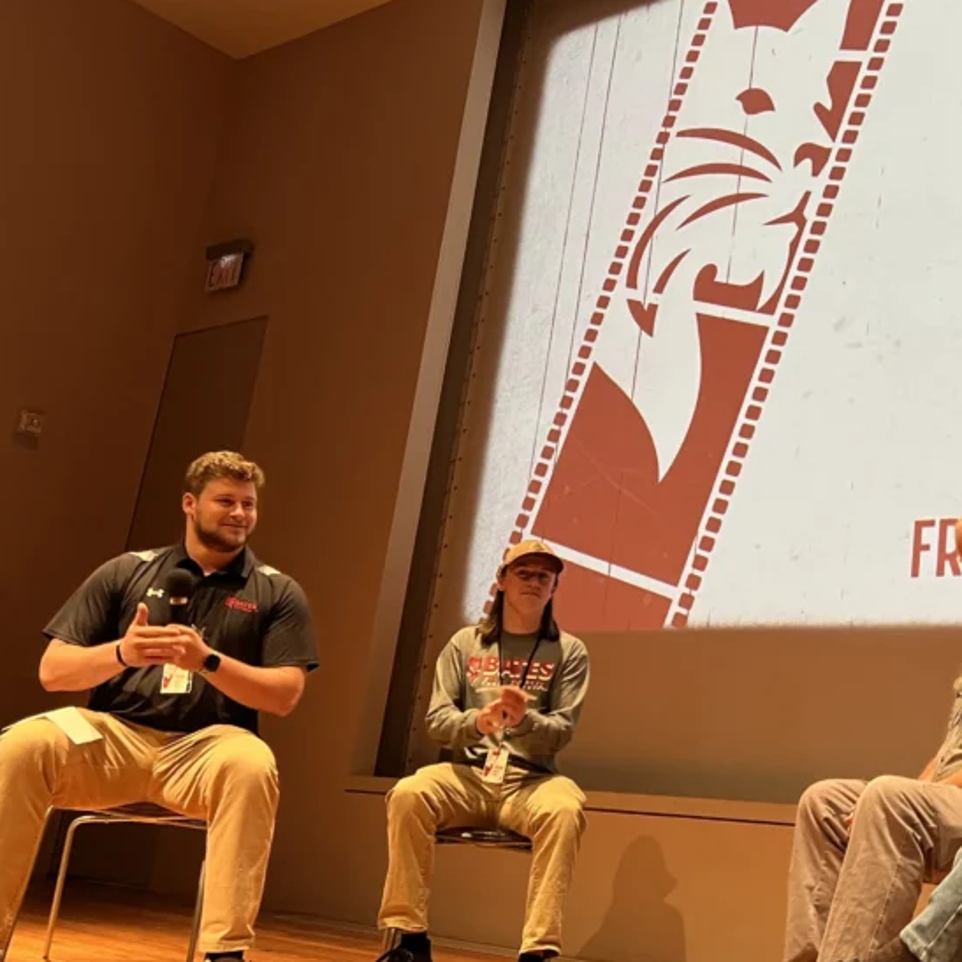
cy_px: 473
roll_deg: -7.2
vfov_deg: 39.2
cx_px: 864
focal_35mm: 43
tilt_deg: +14.5
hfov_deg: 36.7
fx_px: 1352
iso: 200
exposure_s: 1/60
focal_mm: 5.7
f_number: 1.5
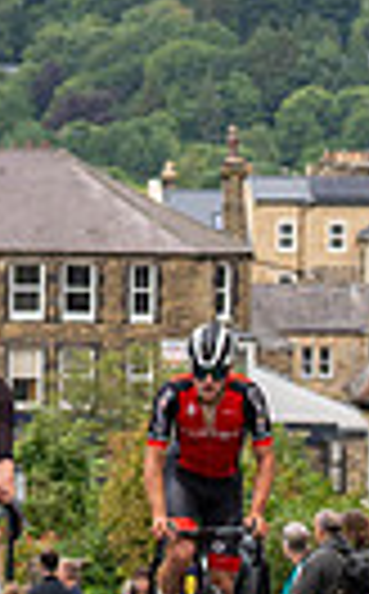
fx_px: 5996
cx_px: 96
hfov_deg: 3.5
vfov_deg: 5.7
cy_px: 122
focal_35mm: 371
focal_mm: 70
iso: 400
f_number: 3.5
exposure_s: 1/800
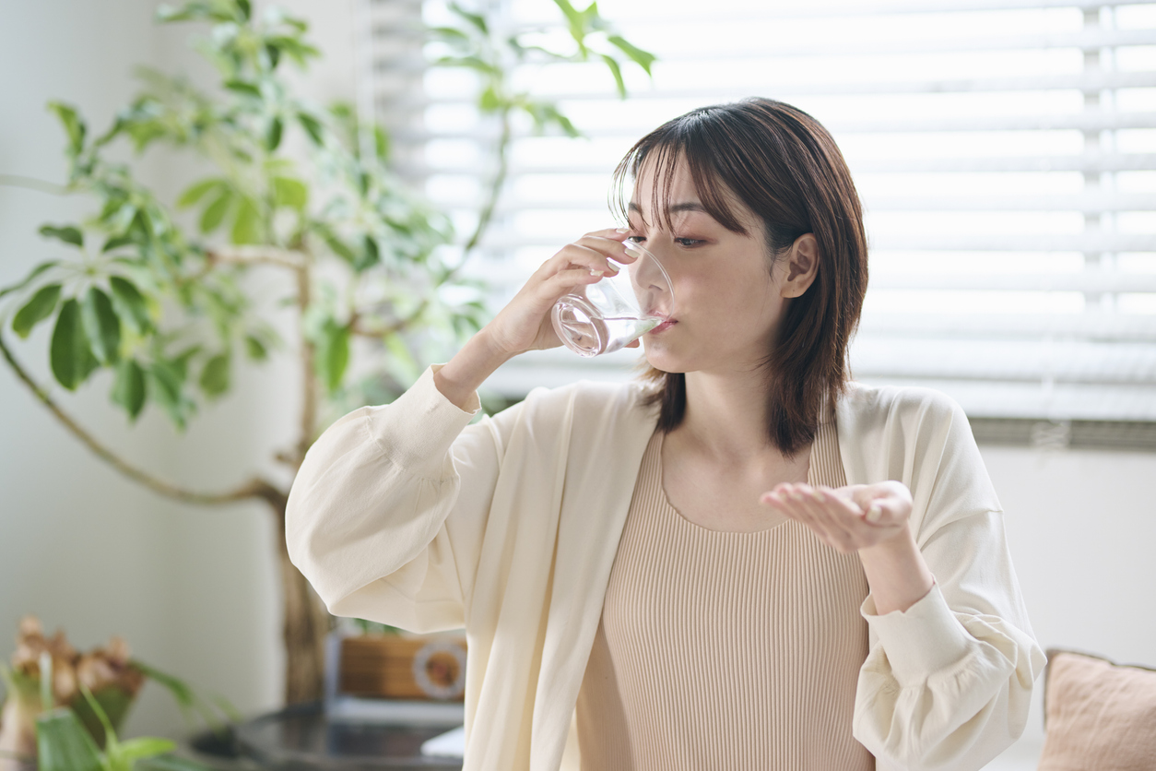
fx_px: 2729
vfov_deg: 16.1
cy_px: 386
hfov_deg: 23.9
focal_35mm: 85
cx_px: 578
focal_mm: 85
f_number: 1.8
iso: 320
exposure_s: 1/125
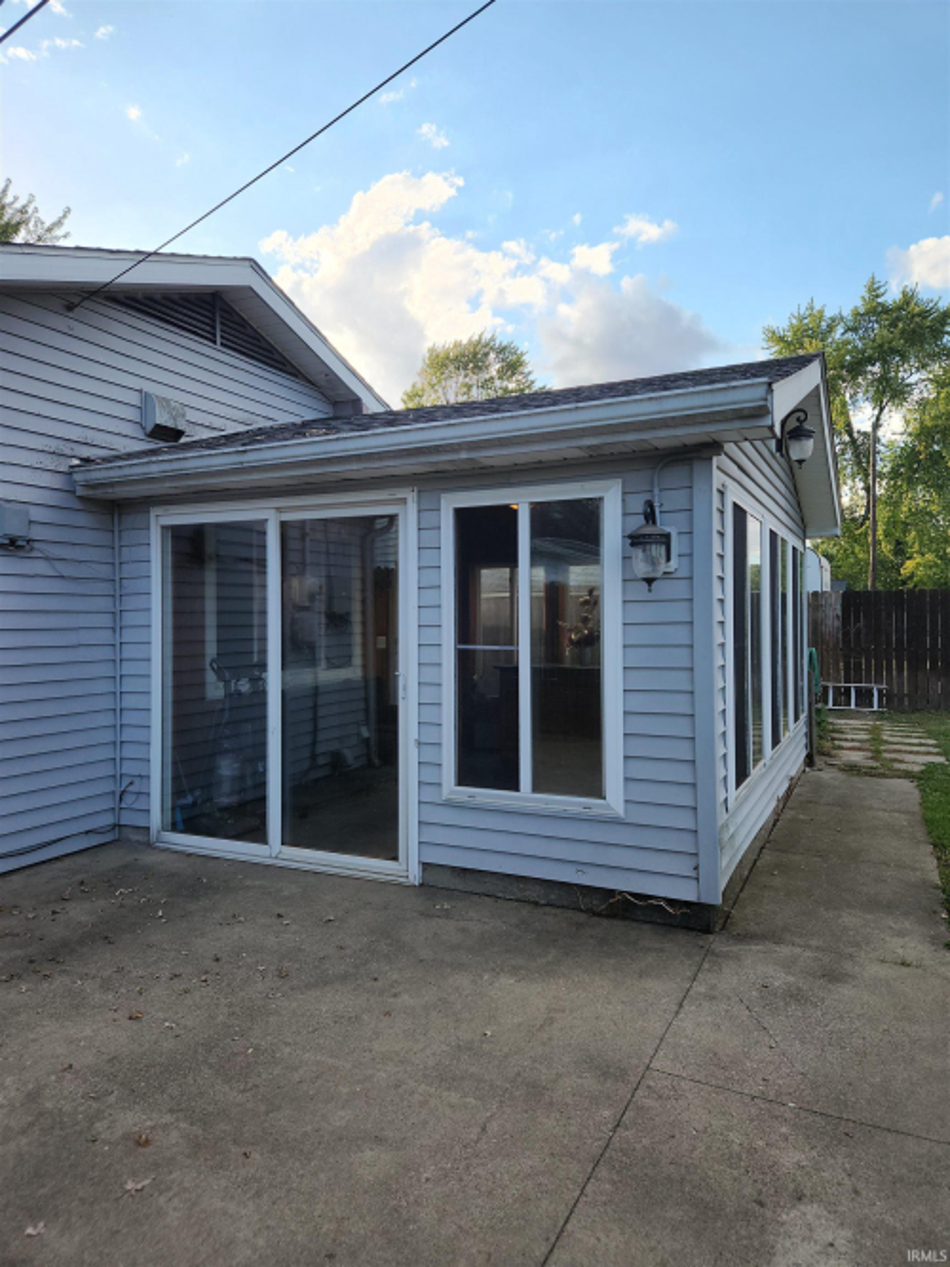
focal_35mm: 23
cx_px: 475
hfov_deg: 58.9
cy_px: 634
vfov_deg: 73.9
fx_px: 842
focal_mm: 5.4
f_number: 1.8
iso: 20
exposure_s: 1/641
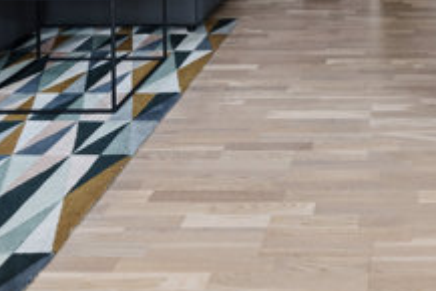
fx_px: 715
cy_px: -188
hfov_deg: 31.9
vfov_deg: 19.1
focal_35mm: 59
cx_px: 412
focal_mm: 16
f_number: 9
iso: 125
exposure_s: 1/2
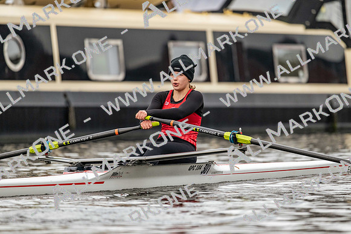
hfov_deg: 5.2
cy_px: 117
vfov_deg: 3.4
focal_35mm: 400
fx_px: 3901
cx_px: 176
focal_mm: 400
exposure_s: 1/2500
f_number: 4.5
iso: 1800
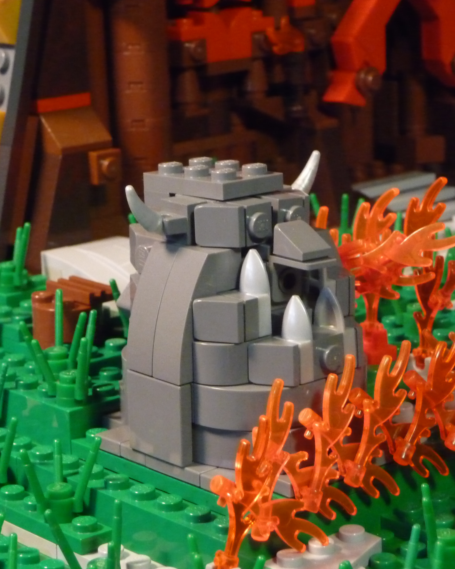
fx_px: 1700
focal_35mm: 101
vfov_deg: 19.0
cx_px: 262
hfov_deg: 15.2
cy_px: 286
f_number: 4.6
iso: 800
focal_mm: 13.1
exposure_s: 1/30
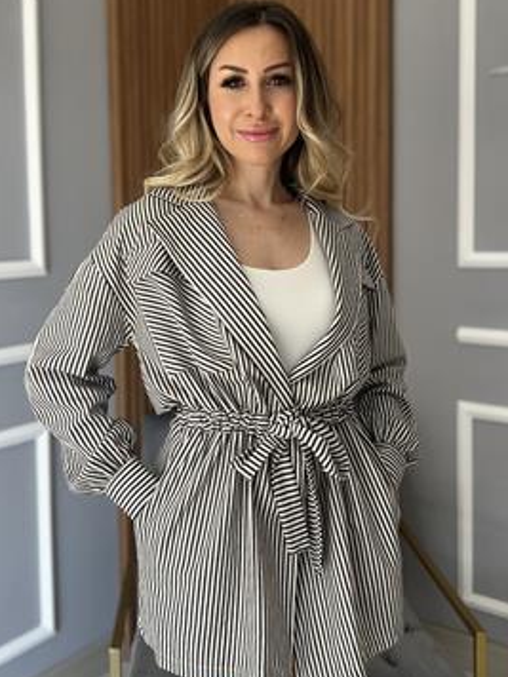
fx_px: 744
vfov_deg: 48.7
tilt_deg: -3.0
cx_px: 211
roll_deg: +0.6
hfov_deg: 37.6
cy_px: 270
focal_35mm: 38
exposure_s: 1/128
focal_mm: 5.7
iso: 32
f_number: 1.5
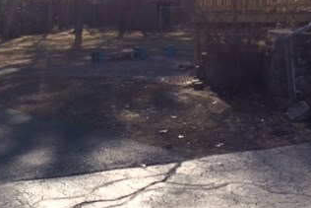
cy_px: 52
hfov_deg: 30.7
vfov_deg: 22.1
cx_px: 5
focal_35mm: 61
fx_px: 527
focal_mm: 4.15
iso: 32
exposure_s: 1/1520
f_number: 2.2
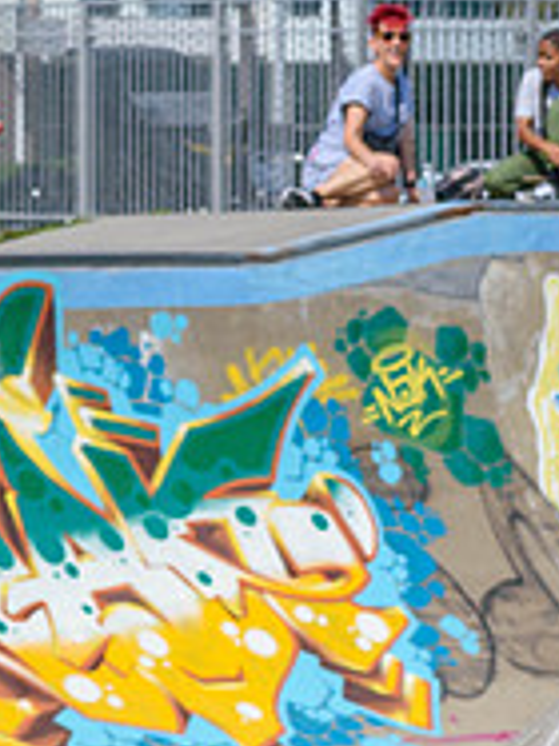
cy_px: 704
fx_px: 8428
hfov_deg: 3.8
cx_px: -459
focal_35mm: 391
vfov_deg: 5.1
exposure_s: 1/1000
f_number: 8
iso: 200
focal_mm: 86
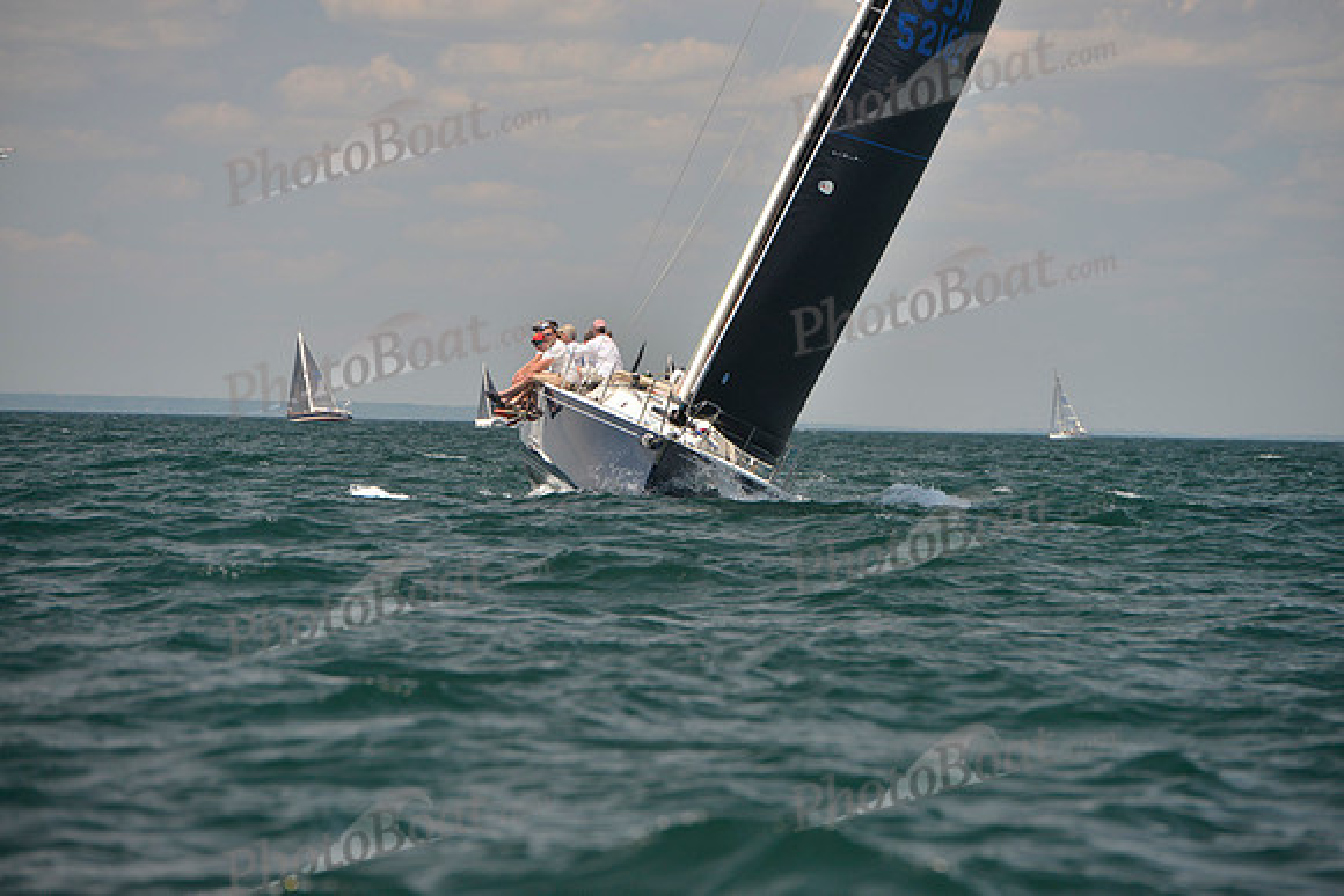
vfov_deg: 6.9
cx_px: 672
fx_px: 7468
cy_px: 448
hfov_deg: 10.3
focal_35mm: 200
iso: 400
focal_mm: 200
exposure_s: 1/800
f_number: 6.3
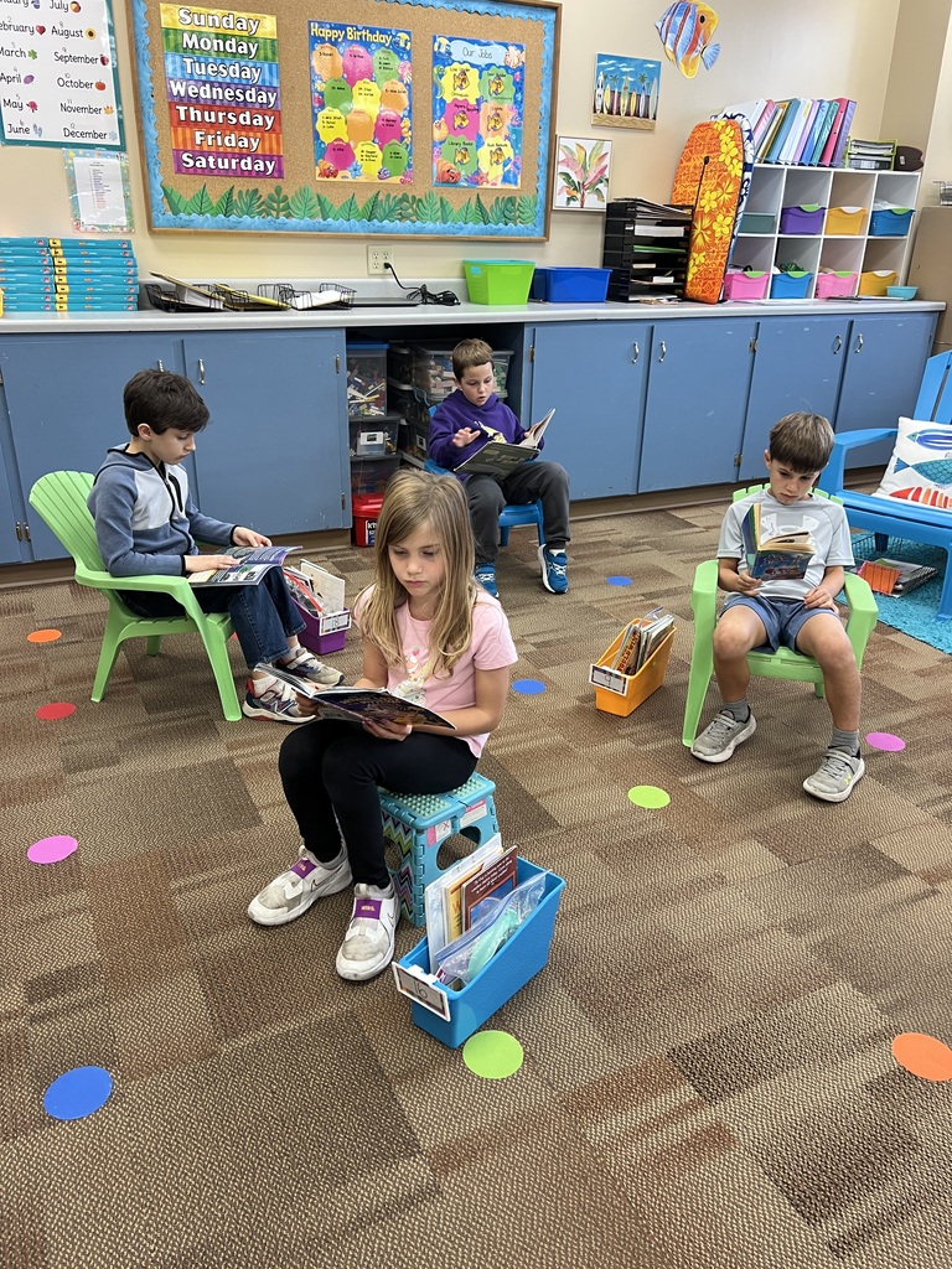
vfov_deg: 67.3
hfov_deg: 53.1
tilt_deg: -24.2
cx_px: 476
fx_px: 953
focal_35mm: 26
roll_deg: -1.3
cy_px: 634
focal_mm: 5.7
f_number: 1.5
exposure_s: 1/60
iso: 100
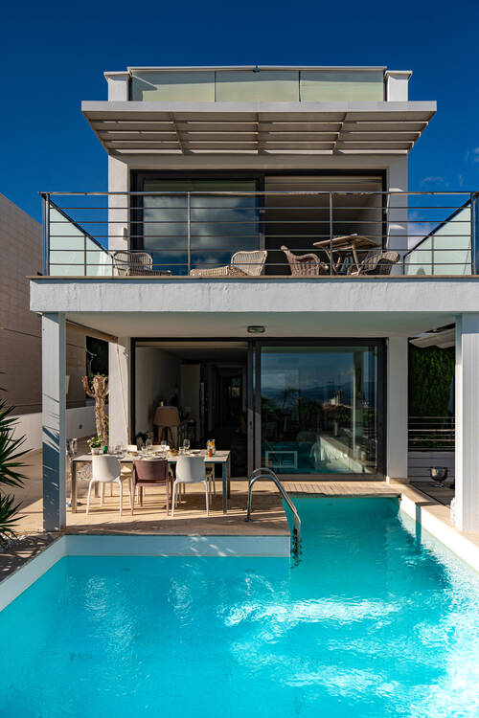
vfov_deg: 73.7
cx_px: 240
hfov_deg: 53.1
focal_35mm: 24
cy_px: 359
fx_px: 479
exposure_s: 1/6400
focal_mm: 24
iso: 100
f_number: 2.8
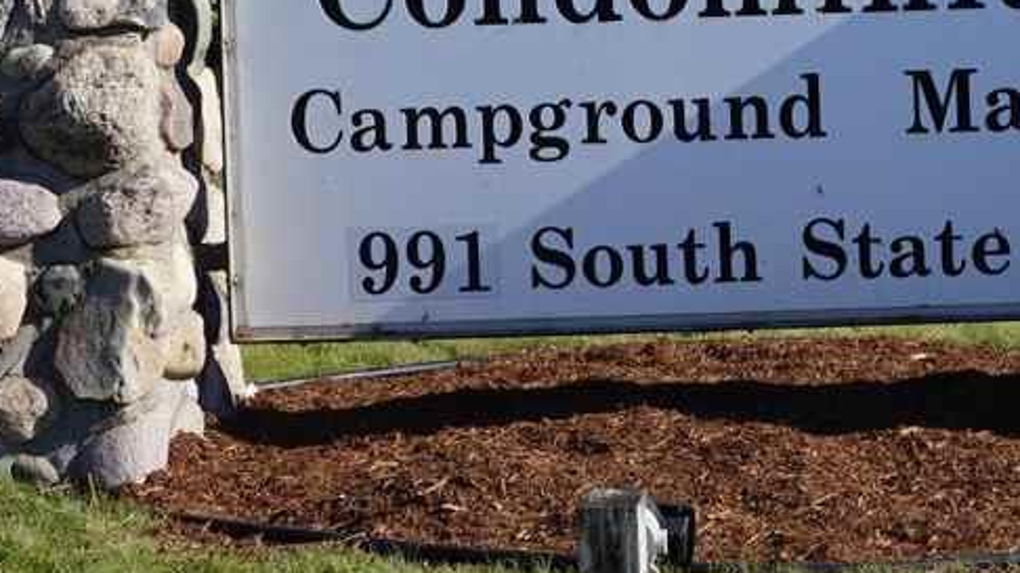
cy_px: -121
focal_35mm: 91
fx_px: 2460
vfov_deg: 12.9
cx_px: 892
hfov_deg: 22.9
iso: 100
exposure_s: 1/80
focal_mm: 22
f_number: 14
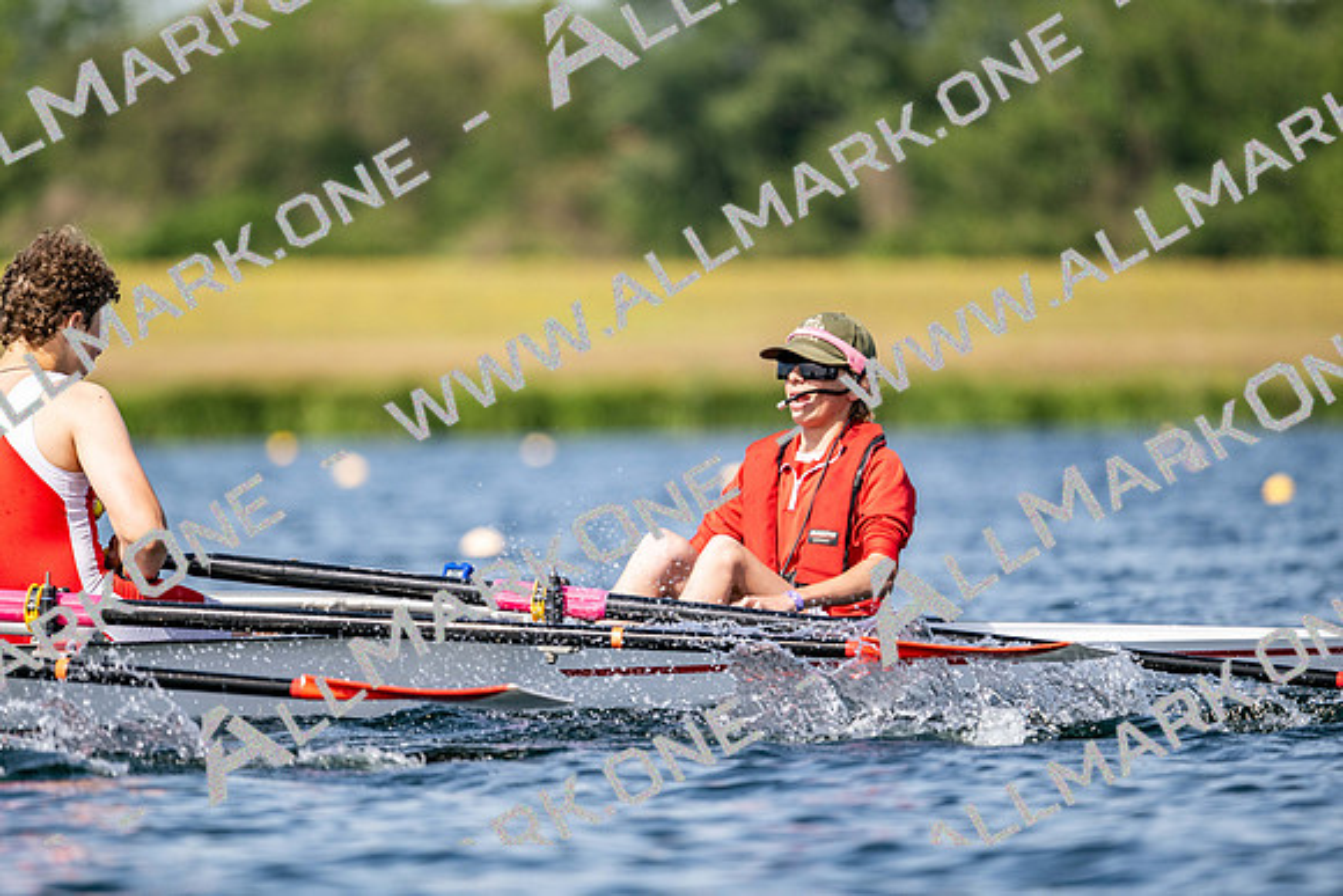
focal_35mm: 400
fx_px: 14925
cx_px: 672
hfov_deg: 5.2
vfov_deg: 3.4
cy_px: 448
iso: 220
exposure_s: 1/2500
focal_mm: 400
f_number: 4.5
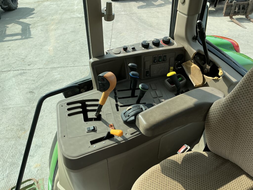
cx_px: 126
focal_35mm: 28
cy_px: 95
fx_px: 205
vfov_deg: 49.7
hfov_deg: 63.4
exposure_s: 1/657
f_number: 1.8
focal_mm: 3
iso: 25
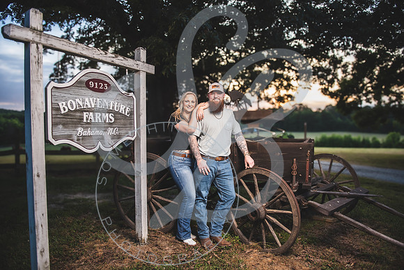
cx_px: 202
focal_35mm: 24
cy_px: 135
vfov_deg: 53.2
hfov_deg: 73.7
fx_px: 269
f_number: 2.8
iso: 250
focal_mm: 24
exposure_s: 1/400
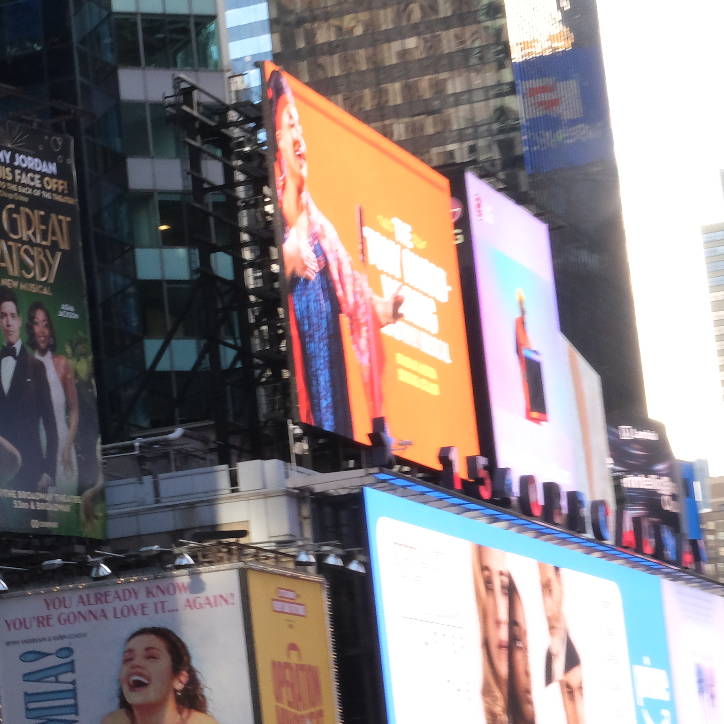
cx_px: -273
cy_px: 438
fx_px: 2745
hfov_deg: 14.3
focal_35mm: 116
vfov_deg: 15.0
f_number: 22
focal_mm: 31.5
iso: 1250
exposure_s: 1/45
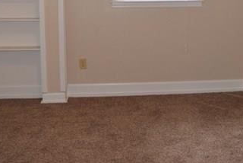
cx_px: 136
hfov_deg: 36.8
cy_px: 10
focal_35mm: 54
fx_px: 365
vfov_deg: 24.3
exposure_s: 1/80
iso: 800
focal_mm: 18
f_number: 4.5
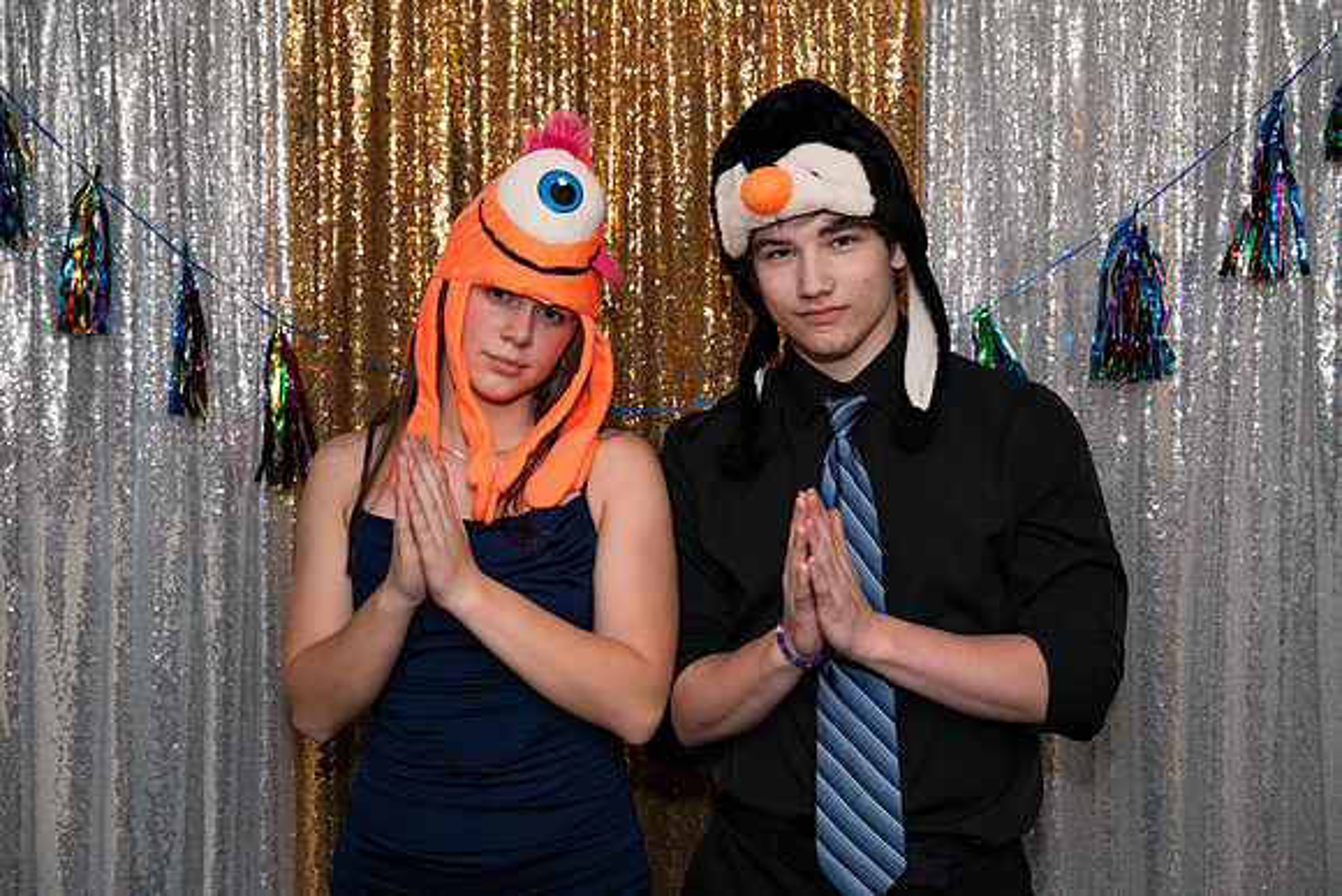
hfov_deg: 41.1
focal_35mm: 48
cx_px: 671
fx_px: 1790
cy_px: 448
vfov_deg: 28.1
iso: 400
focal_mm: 48
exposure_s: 1/250
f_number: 4
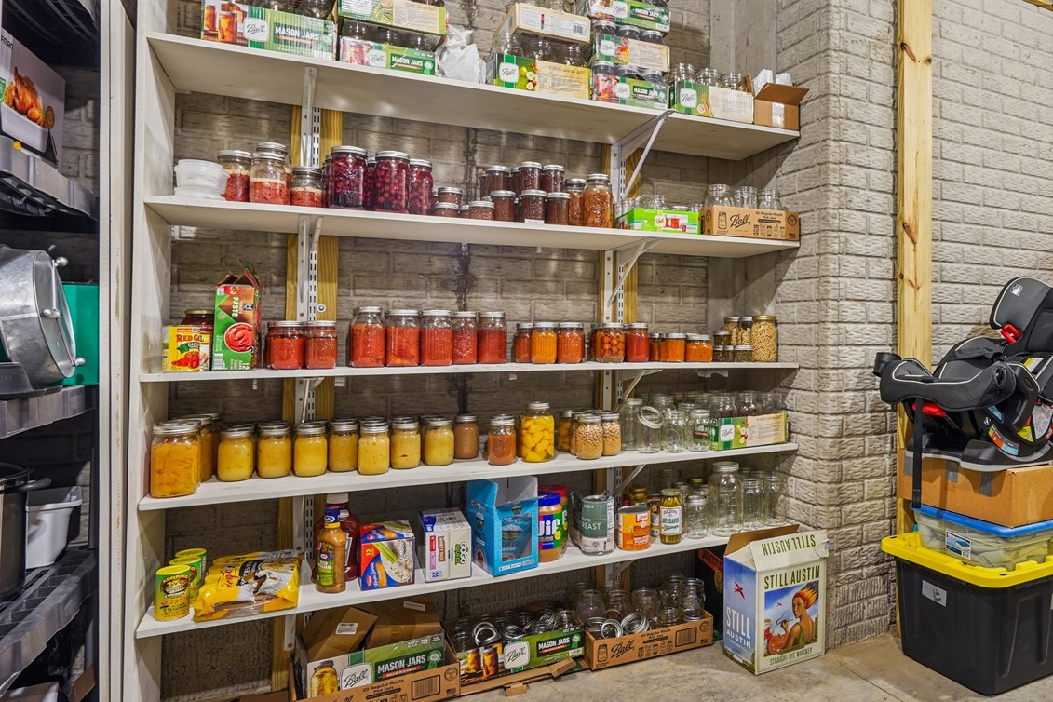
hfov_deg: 70.7
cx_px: 735
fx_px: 702
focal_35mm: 24
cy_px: 318
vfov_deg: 53.1
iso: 640
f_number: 9
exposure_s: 1/2.5
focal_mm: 16
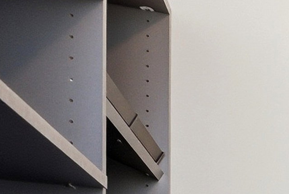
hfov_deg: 11.7
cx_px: 847
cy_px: 387
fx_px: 822
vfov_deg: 12.0
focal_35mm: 102
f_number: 5.6
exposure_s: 1/640
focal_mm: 15.5
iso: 400
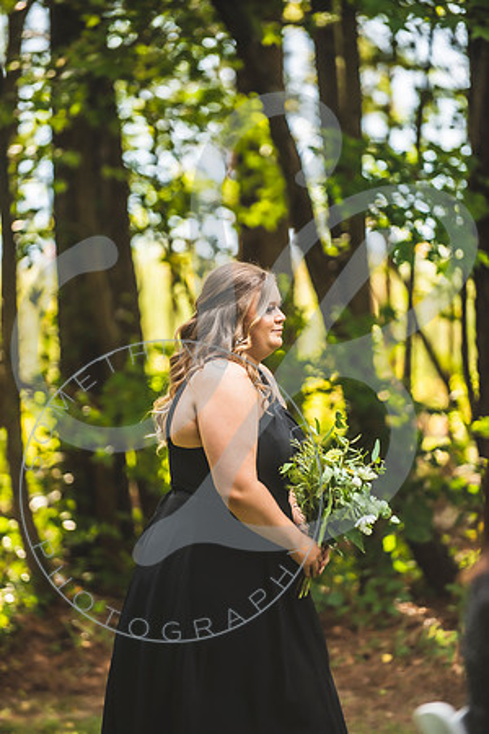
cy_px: 367
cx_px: 244
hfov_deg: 8.1
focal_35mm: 170
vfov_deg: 12.1
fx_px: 3463
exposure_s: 1/640
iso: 500
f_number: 2.8
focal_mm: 170
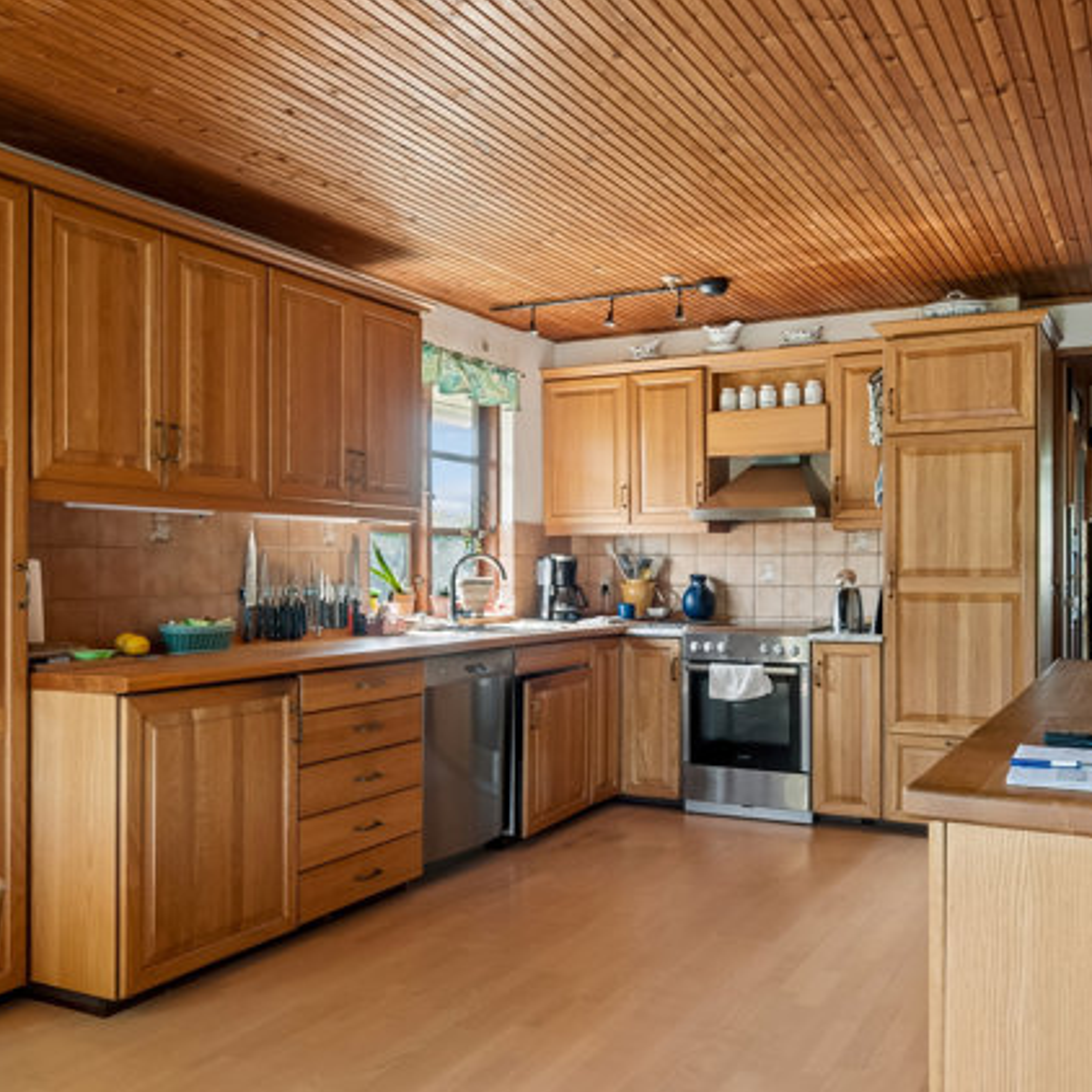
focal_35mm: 29
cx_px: 634
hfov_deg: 55.4
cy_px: 540
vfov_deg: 55.6
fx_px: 1035
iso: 200
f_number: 10
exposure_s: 1/10
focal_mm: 12
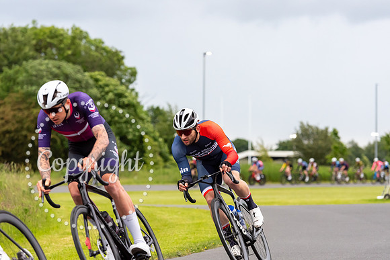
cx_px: 195
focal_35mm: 155
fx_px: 1679
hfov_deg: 13.2
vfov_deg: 8.9
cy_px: 130
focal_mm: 155
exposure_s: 1/800
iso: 2500
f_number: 5
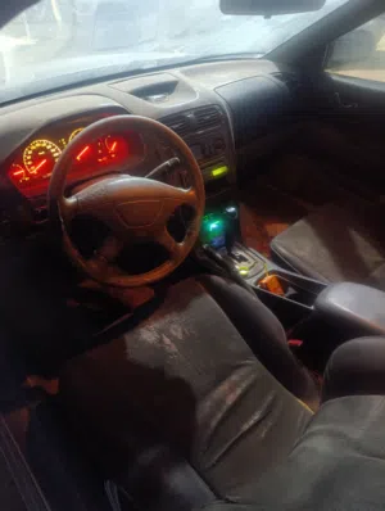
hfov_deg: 59.0
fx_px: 340
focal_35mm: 23
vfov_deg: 73.8
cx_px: 192
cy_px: 256
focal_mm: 6.14
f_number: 1.6
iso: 4000
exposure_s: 1/25
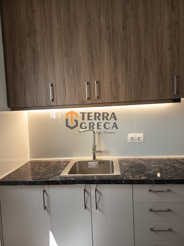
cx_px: 92
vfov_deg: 71.6
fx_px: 170
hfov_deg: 56.8
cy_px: 123
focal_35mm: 24
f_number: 1.7
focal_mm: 5.27
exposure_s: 1/50
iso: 314
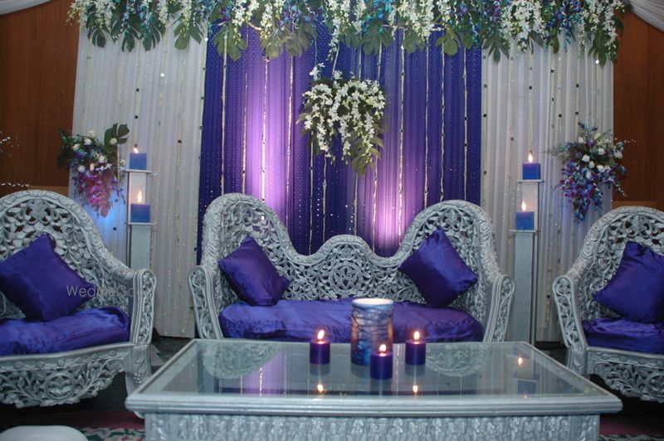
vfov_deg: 47.9
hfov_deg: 67.4
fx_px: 498
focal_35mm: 27
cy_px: 220
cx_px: 332
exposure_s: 1/25
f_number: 3.5
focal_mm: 18
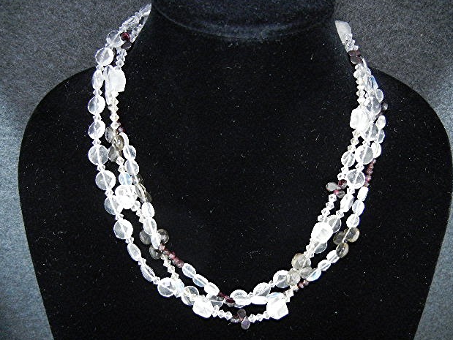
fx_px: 406
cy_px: 173
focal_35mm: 31
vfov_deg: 45.5
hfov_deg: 58.3
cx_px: 233
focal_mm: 5.4
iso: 800
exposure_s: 1/30
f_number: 3.5
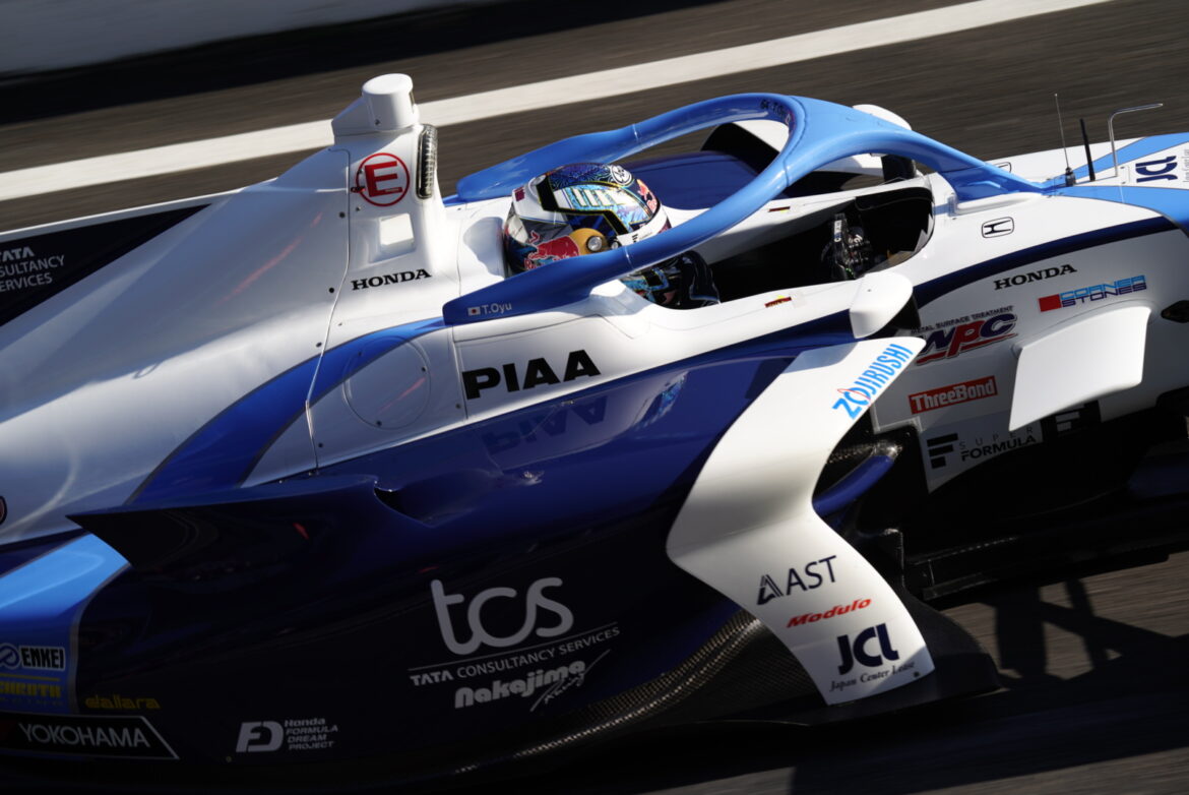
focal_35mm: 223
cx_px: 594
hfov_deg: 9.2
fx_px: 7370
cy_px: 398
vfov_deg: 6.2
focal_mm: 223
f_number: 10
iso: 100
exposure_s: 1/160
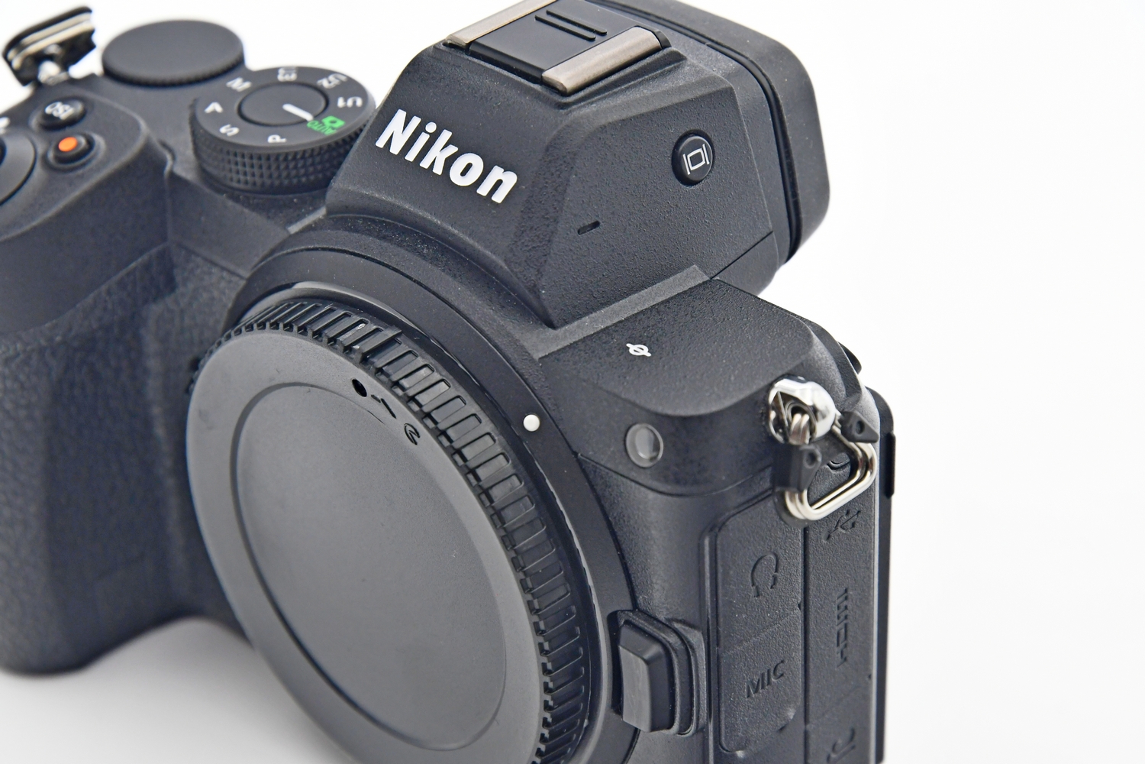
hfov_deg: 19.5
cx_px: 572
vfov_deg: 13.0
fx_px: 3339
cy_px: 382
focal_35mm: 105
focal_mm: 70
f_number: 8
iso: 1250
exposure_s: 1/125
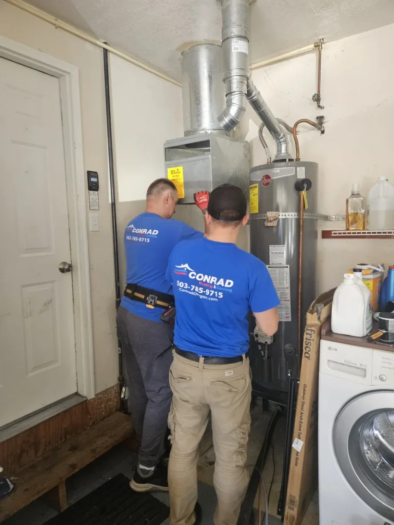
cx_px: 197
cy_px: 262
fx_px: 349
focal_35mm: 23
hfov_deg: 58.9
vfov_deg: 73.9
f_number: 1.8
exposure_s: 1/359
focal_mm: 5.4
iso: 400
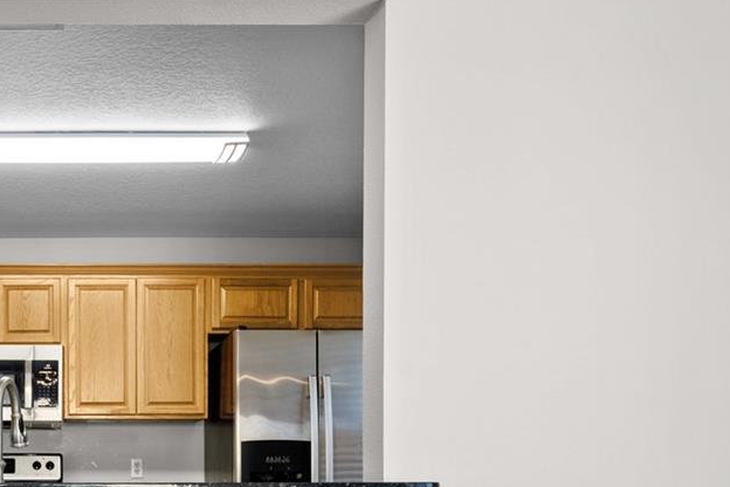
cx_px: 35
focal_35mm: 41
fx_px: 831
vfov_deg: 30.2
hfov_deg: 42.3
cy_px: 498
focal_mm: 16
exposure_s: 1/8
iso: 500
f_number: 8
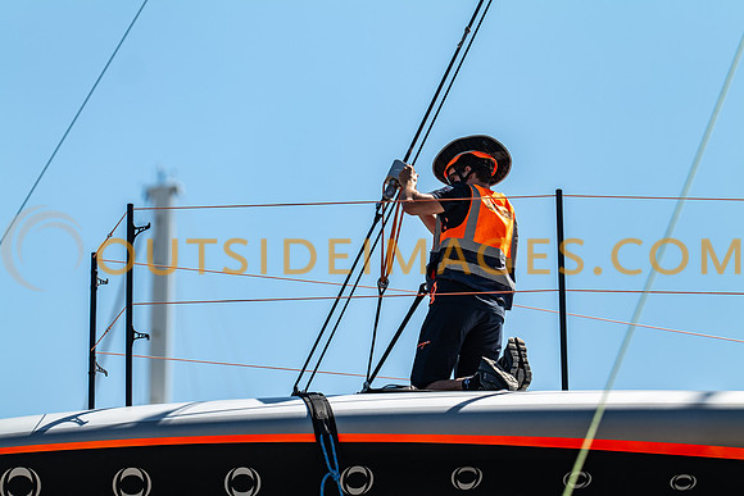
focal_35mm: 200
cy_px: 248
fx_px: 4134
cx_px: 372
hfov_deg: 10.3
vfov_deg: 6.9
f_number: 3.5
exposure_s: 1/1250
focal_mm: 200
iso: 100
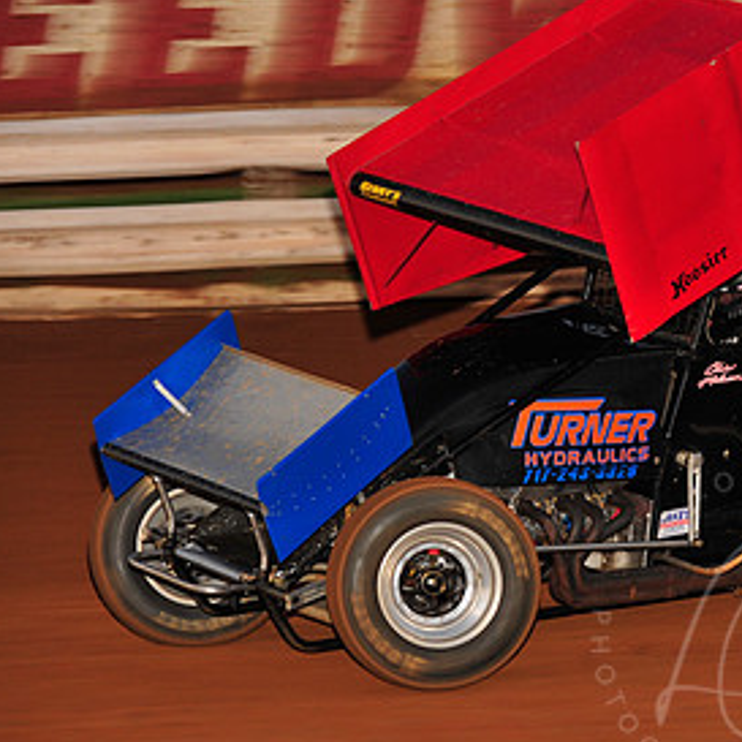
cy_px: 383
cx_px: 753
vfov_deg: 6.7
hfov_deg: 6.7
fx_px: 6354
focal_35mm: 262
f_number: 6.3
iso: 640
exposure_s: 1/250
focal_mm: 145
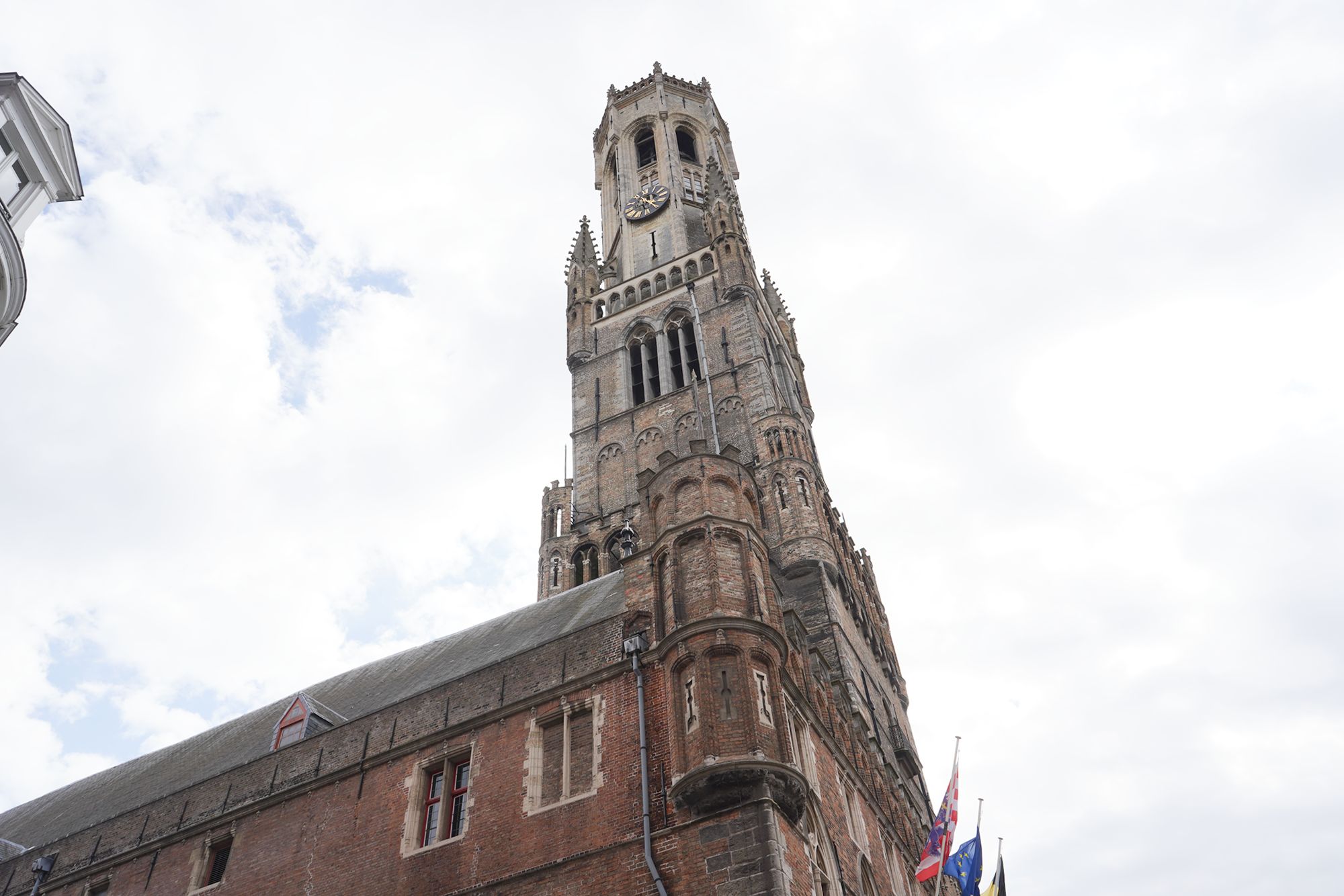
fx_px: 896
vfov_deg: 53.1
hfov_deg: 73.7
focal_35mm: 24
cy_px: 448
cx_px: 672
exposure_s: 1/100
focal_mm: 24
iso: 100
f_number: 13
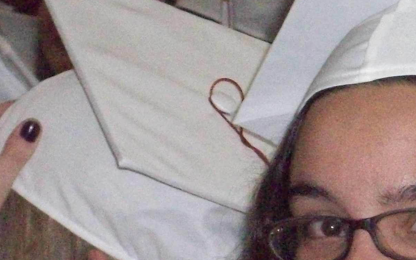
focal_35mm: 300
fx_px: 3401
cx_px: 396
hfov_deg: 7.0
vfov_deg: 4.4
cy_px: 295
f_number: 5.2
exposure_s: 1/257
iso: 800
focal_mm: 18.6
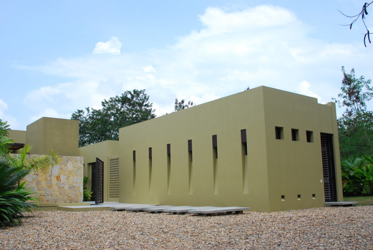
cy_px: 125
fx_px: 374
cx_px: 186
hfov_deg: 53.0
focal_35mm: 36
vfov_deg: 37.0
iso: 500
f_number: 11
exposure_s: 1/640
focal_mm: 24
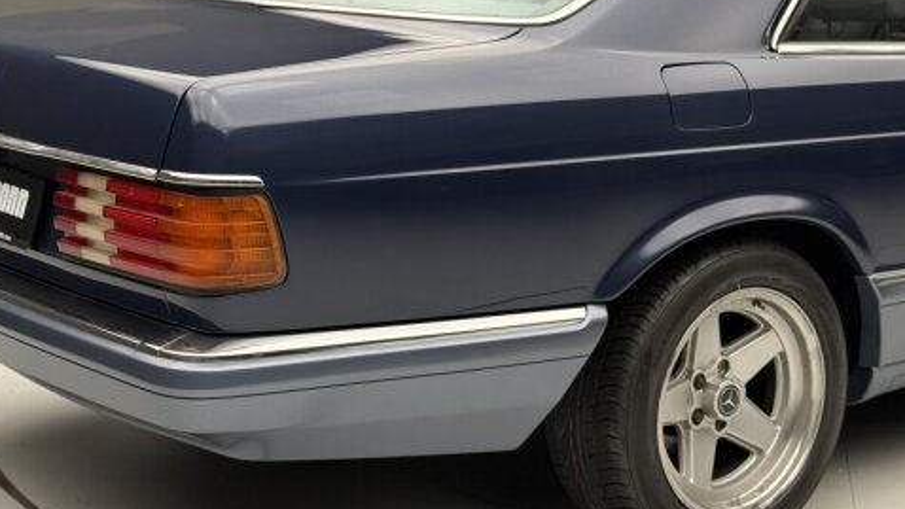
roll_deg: -0.7
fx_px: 1680
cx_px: 381
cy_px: 214
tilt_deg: -8.0
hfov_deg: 30.1
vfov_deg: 17.2
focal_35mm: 70
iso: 125
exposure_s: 1/58
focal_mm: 6.76
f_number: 1.78
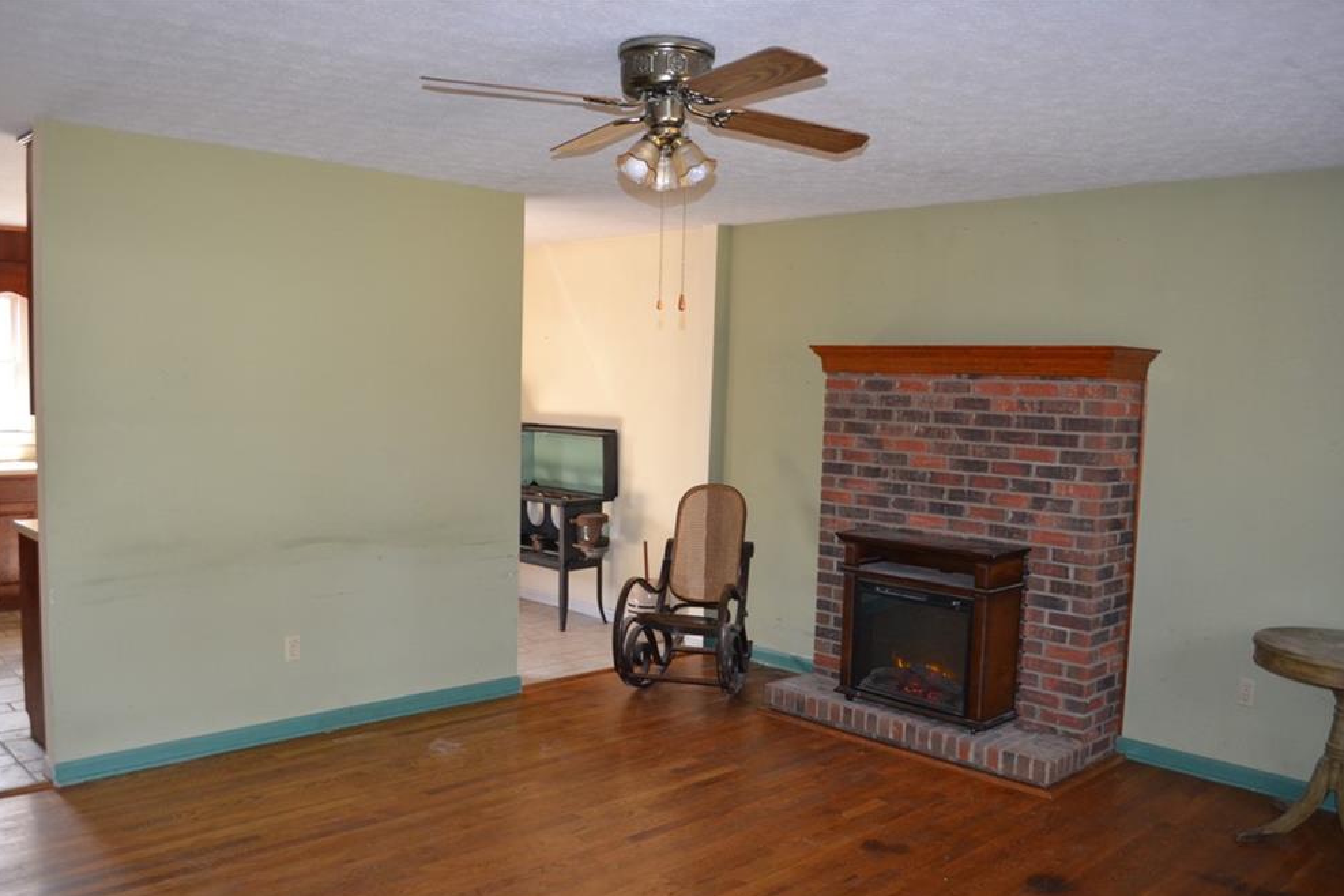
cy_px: 462
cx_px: 670
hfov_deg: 65.5
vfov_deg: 46.4
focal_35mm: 28
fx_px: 1045
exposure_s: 1/60
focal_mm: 18
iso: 900
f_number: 3.5
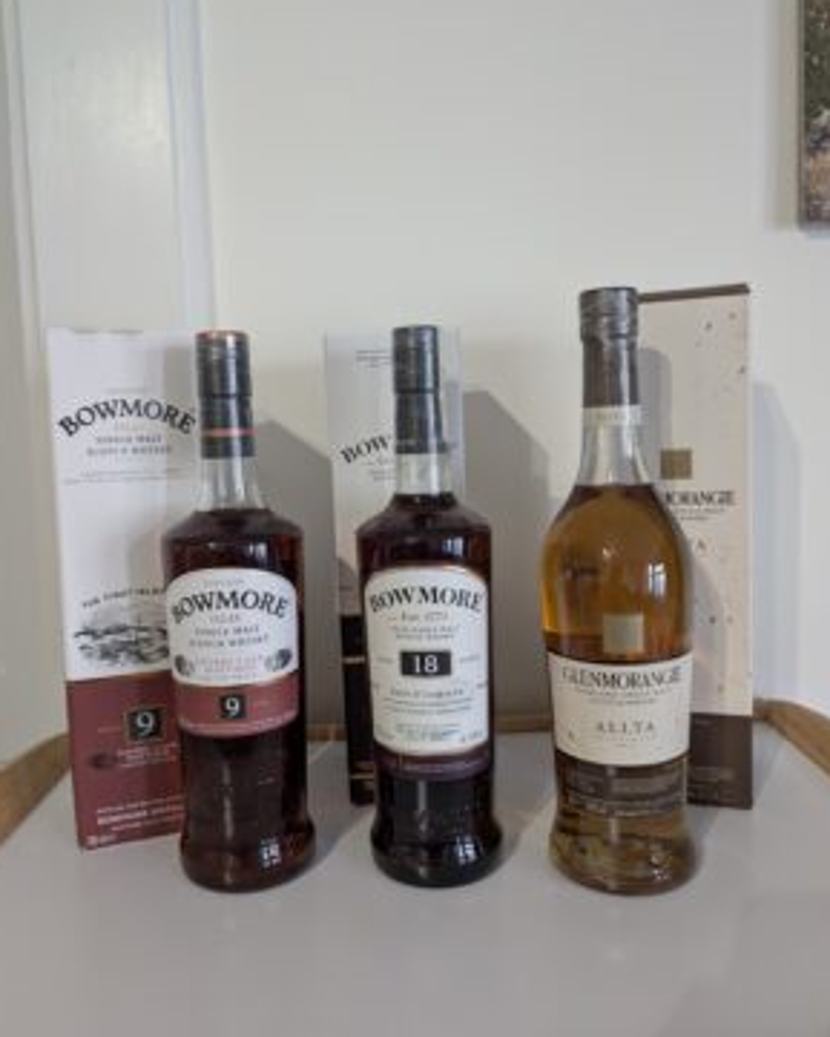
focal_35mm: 26
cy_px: 511
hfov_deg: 55.0
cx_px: 415
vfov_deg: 66.0
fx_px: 798
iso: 101
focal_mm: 6.9
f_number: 1.68
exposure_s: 1/24
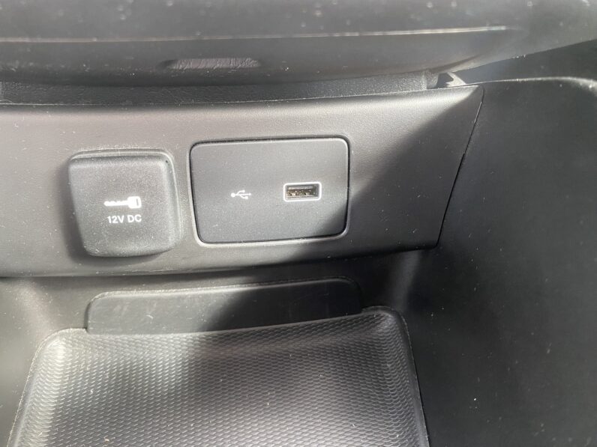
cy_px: 224
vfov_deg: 54.9
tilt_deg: -43.0
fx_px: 431
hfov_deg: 69.4
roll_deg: -2.4
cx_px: 298
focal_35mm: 25
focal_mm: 4.25
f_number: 1.8
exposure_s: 1/60
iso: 500
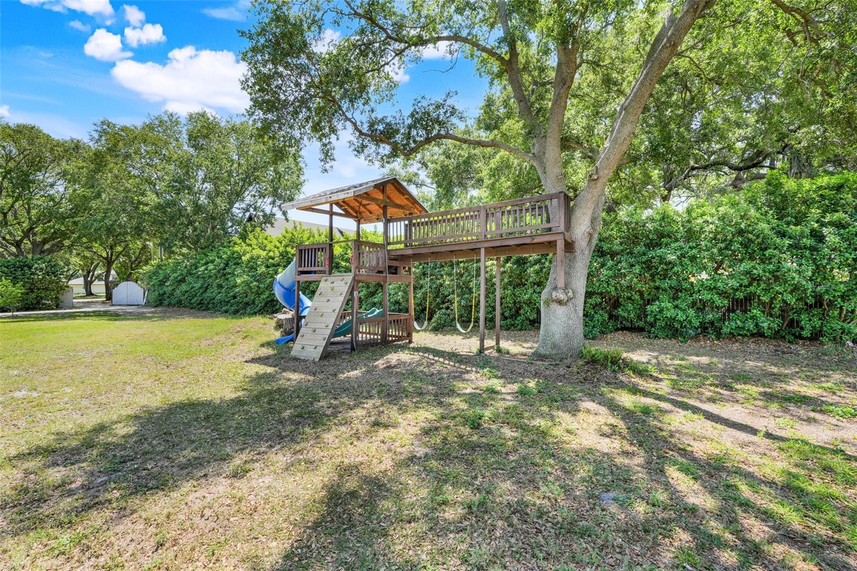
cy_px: 286
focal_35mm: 16
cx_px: 428
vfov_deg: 72.0
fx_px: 393
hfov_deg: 95.0
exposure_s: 1/13
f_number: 9
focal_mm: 16.5
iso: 250
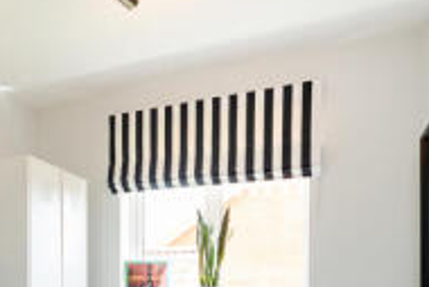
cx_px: 45
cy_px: 288
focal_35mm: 40
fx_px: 477
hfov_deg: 44.2
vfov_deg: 31.0
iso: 160
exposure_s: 1/13
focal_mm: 16
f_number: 8
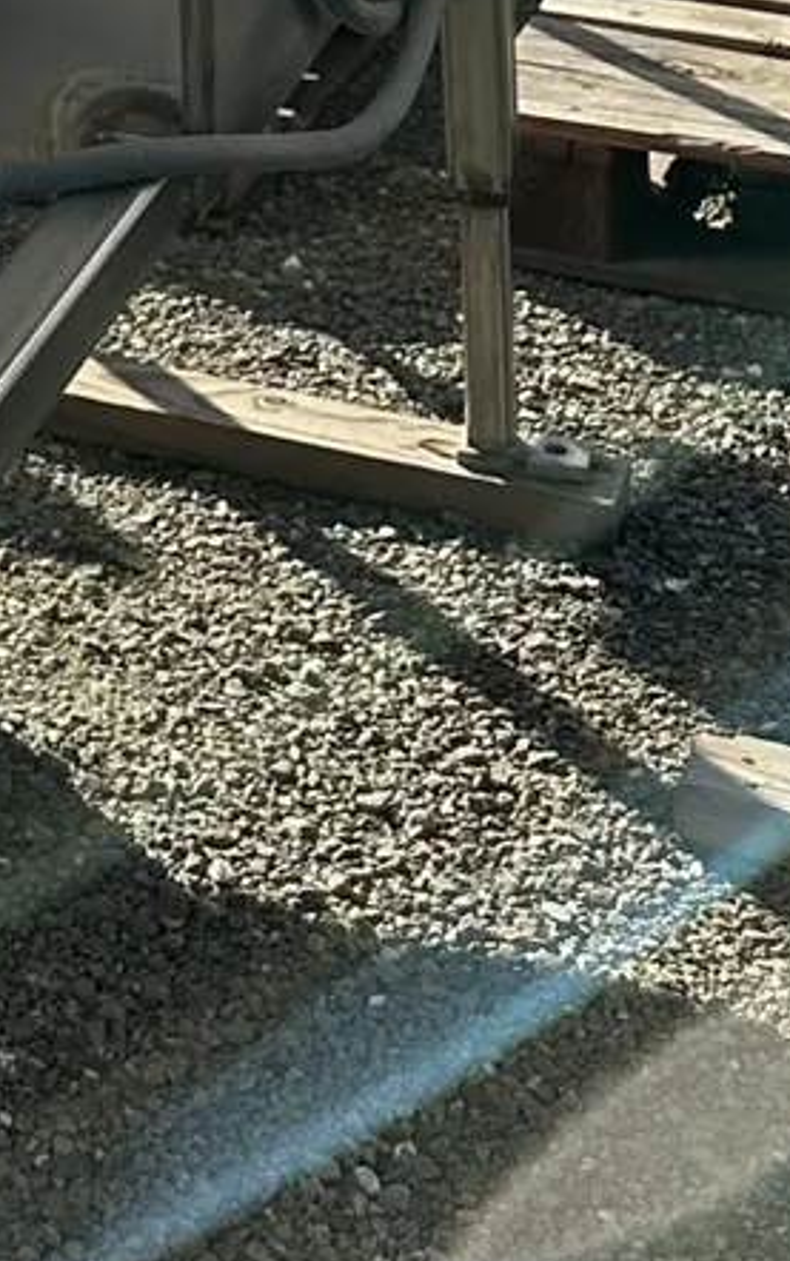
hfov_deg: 10.4
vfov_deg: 15.0
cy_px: -1195
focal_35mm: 115
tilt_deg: -4.5
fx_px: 3954
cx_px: -816
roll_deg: +1.5
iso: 80
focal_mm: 6.86
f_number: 1.78
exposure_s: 1/5525
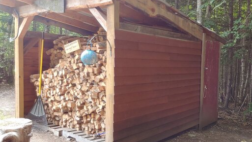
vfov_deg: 34.6
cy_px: 80
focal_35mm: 34
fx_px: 227
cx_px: 149
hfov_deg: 57.7
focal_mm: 4.23
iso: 50
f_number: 1.5
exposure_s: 1/124
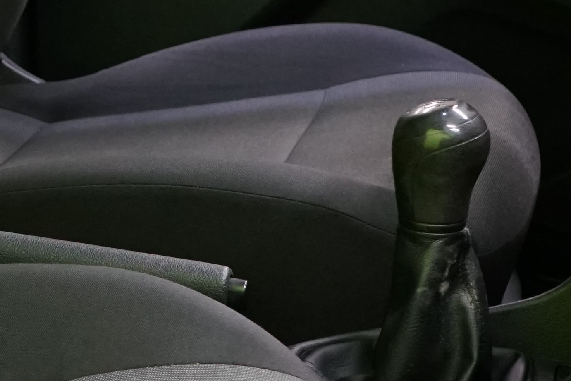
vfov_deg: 10.8
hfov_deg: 15.5
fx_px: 1999
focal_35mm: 126
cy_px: 39
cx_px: -162
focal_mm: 29
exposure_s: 1/20
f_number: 5
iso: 2000
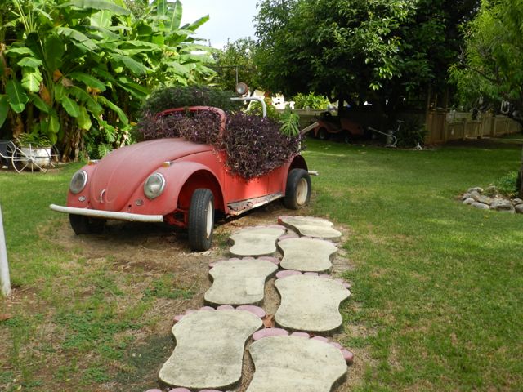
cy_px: 196
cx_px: 262
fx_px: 483
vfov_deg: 44.2
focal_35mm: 32
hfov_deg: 56.8
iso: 160
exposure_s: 1/400
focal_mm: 5.6
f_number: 3.7
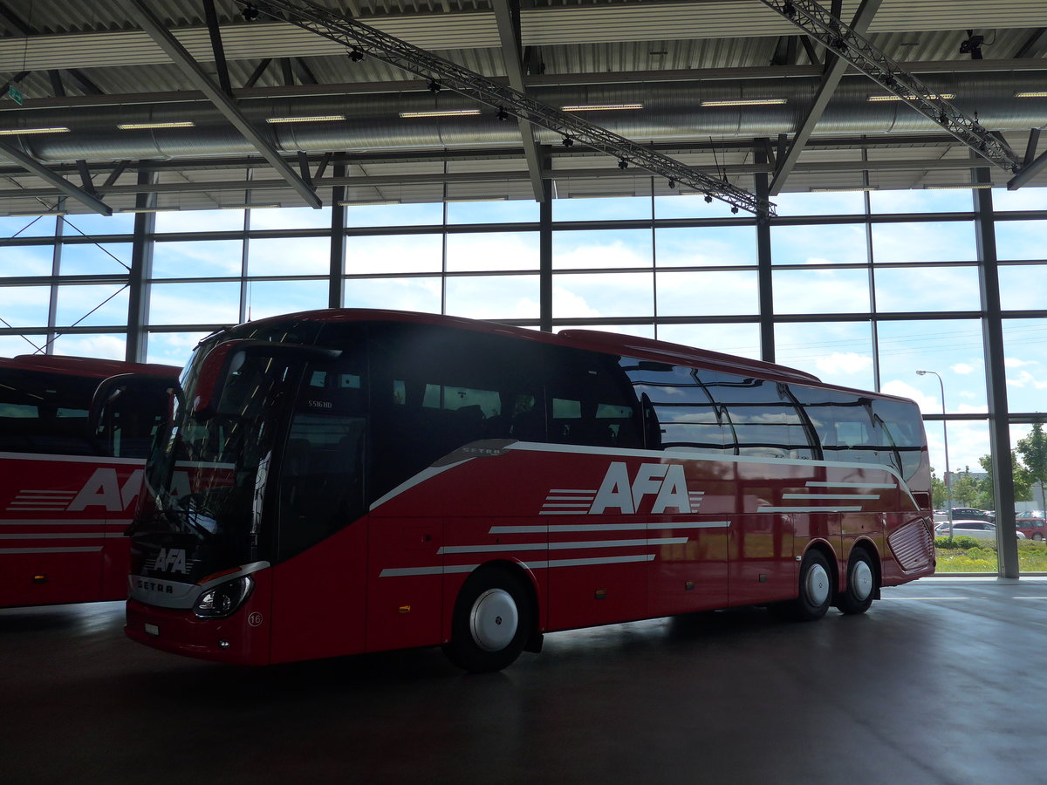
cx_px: 524
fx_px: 877
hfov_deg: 61.7
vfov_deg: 48.2
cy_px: 392
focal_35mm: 29
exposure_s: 1/800
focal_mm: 6
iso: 125
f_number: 2.8
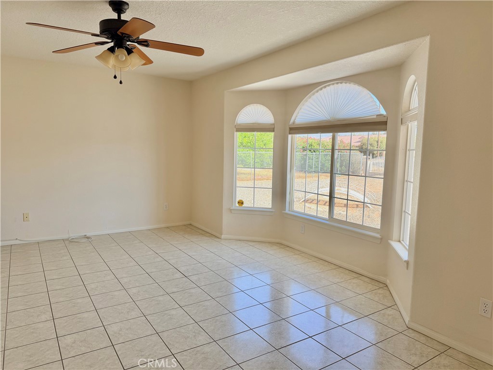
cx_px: 246
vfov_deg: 56.8
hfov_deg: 71.6
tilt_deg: -5.9
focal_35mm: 24
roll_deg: -1.3
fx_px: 342
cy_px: 185
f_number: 1.78
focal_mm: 6.76
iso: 100
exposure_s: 1/491
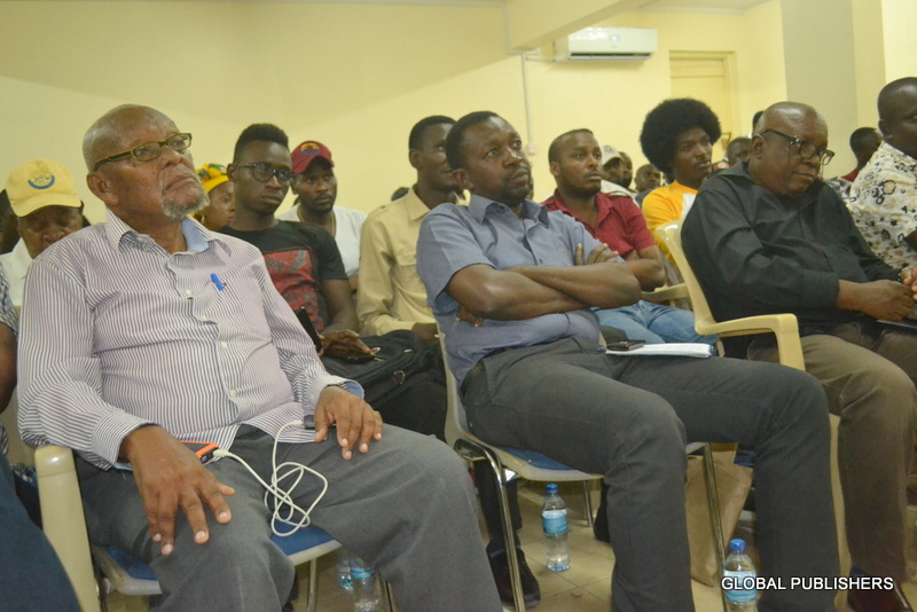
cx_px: 458
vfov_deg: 40.0
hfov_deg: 57.2
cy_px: 306
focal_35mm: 33
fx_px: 841
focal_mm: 22
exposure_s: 1/60
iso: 3200
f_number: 4
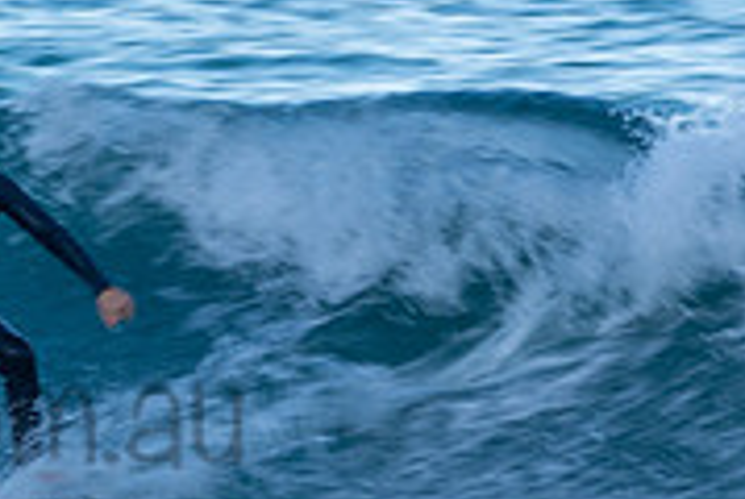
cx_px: -196
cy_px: 368
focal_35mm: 2425
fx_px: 50267
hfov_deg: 0.8
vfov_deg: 0.6
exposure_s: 1/100
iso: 100
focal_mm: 500
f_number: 8
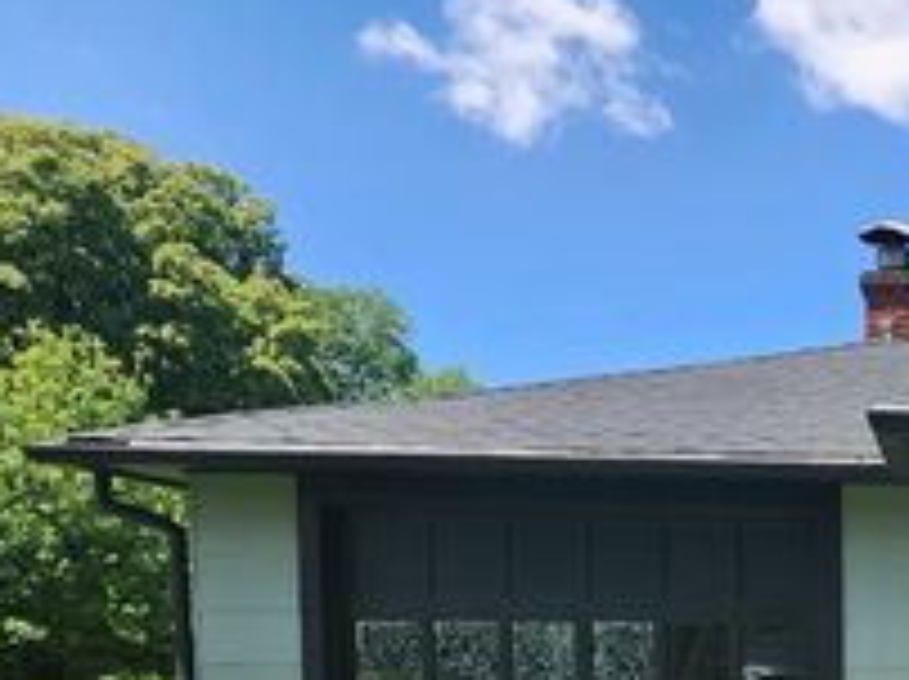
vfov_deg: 24.2
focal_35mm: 57
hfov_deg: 29.3
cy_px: 718
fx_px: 1495
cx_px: 1080
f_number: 1.8
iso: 12
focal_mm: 6.4
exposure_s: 1/505
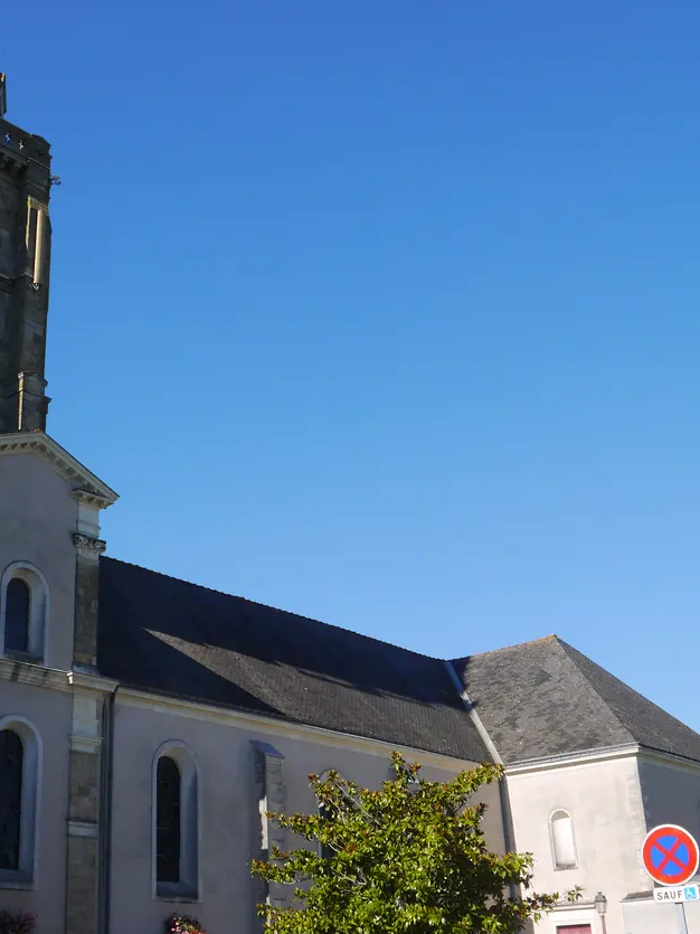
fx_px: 1241
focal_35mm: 46
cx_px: 218
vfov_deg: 41.2
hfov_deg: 31.2
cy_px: 471
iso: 160
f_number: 8
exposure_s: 1/400
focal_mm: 15
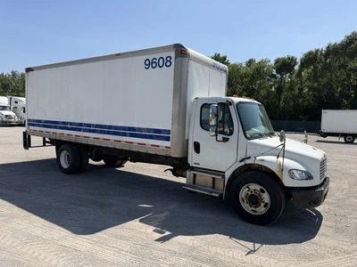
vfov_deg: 56.8
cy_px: 134
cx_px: 178
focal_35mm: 24
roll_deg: -2.1
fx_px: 248
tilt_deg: -2.9
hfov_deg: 71.6
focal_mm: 6.76
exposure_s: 1/4673
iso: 80
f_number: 1.78
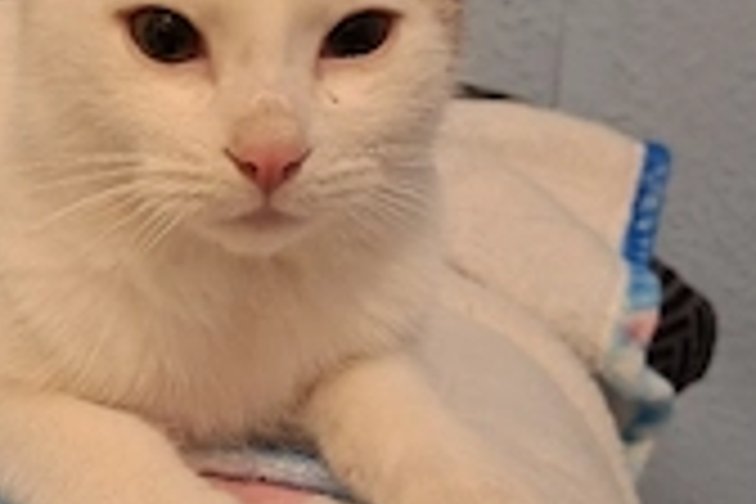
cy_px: 266
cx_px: 126
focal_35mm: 57
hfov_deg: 33.8
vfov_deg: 23.8
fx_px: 1197
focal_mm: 5.54
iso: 320
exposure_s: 1/25
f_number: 1.8
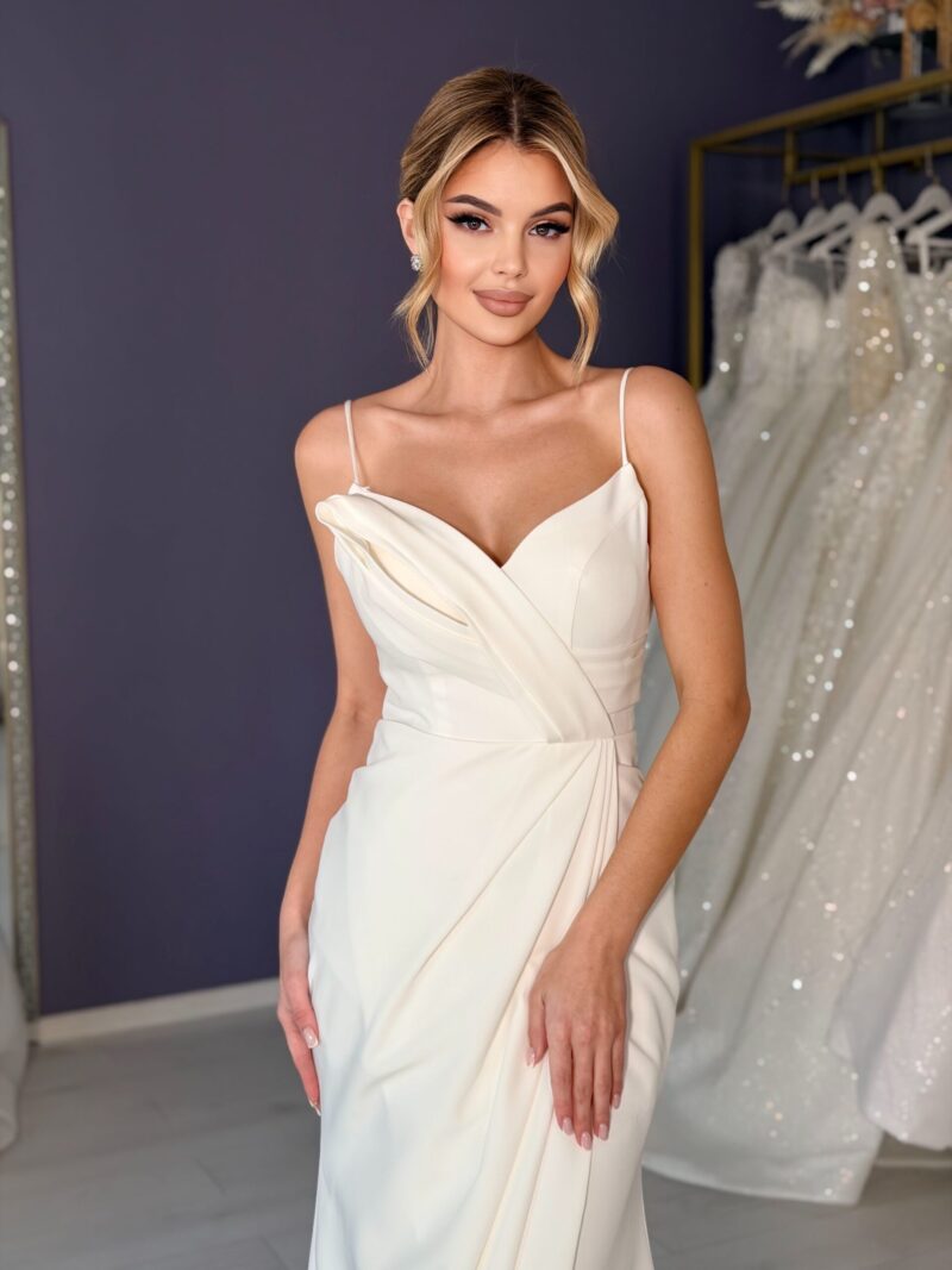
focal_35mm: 48
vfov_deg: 39.7
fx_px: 1760
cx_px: 476
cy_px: 635
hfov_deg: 30.3
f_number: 1.78
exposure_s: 1/50
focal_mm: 6.76
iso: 50
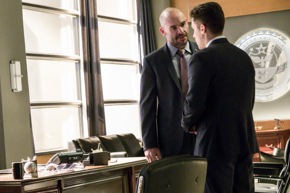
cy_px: 122
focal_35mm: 92
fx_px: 741
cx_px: 96
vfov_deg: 14.8
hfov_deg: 22.1
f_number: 2.8
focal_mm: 45.5
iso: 8000
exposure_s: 1/125
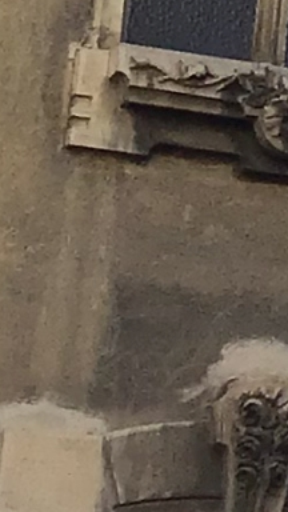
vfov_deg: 8.5
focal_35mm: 246
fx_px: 3340
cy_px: -363
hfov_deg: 4.6
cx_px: 1091
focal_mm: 3.3
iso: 25
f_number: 2.4
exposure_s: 1/608
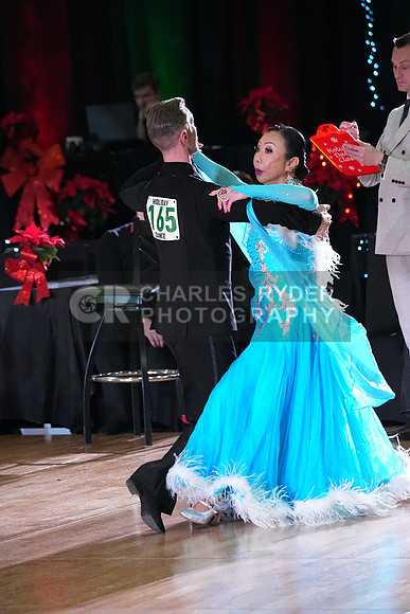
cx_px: 205
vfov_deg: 10.3
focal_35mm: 200
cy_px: 307
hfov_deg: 6.9
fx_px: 3414
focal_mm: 200
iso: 10000
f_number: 5
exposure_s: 1/400
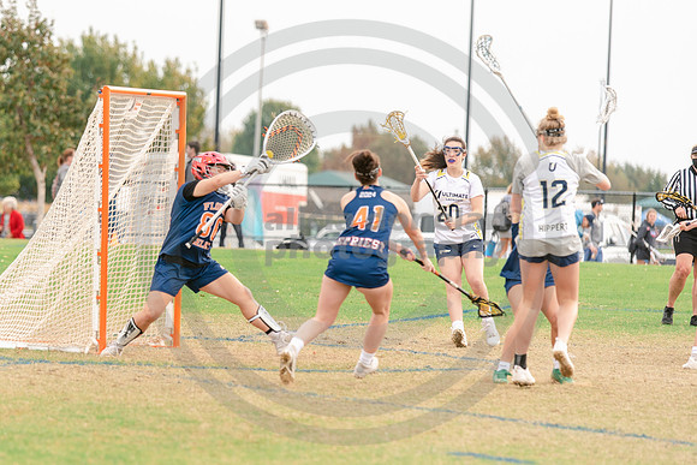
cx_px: 170
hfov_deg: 8.0
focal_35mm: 258
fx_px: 4996
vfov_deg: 5.3
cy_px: 287
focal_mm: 160
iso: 280
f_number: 2.8
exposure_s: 1/1250
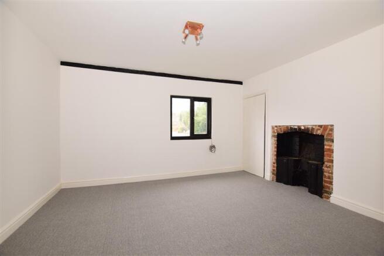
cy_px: 128
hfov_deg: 100.4
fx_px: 160
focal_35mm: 15
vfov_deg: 77.3
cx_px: 192
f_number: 5.6
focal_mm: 10
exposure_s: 1/13
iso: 400
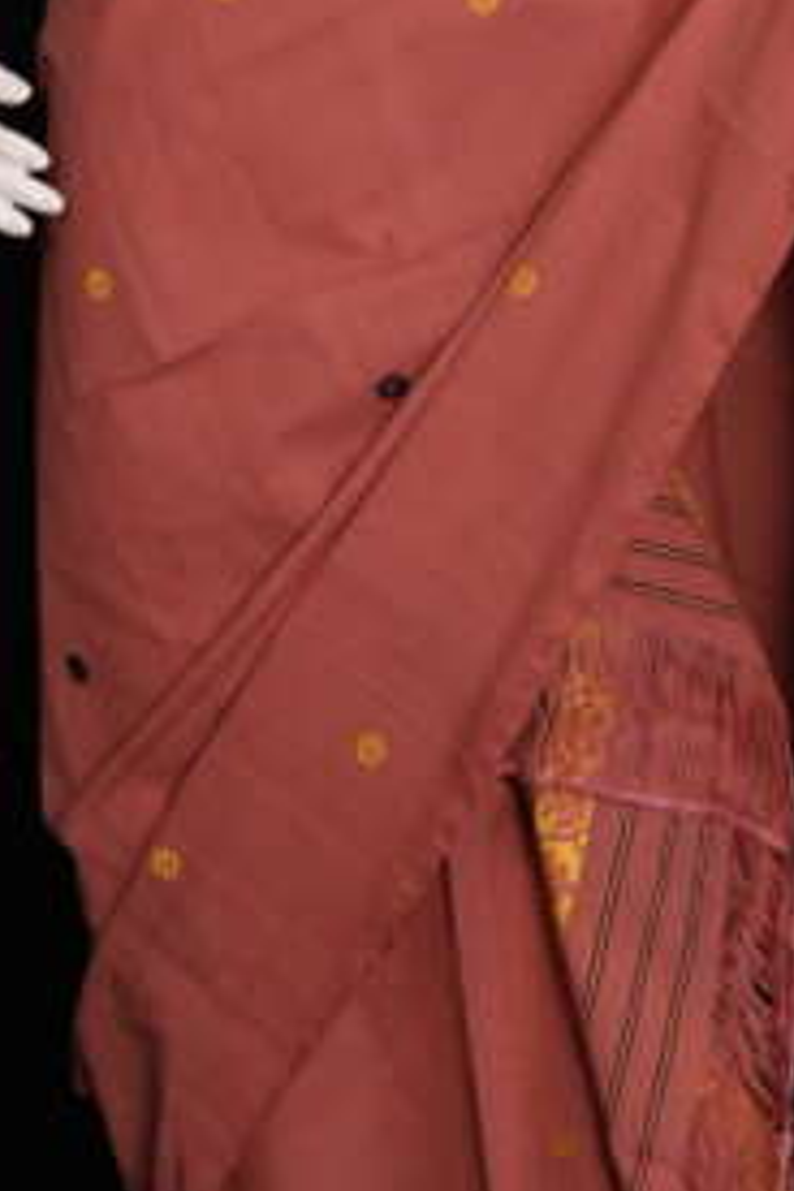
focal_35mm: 147
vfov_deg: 14.0
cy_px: 578
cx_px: 375
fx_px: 4863
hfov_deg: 9.3
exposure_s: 1/250
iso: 800
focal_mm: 30
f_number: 2.8
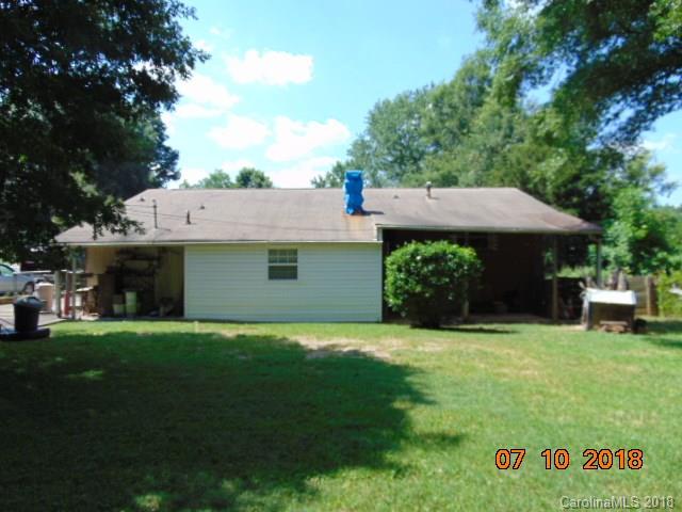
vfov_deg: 54.9
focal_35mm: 25
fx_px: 493
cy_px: 256
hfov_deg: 69.4
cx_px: 341
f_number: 3
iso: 80
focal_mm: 4.5
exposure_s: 1/640
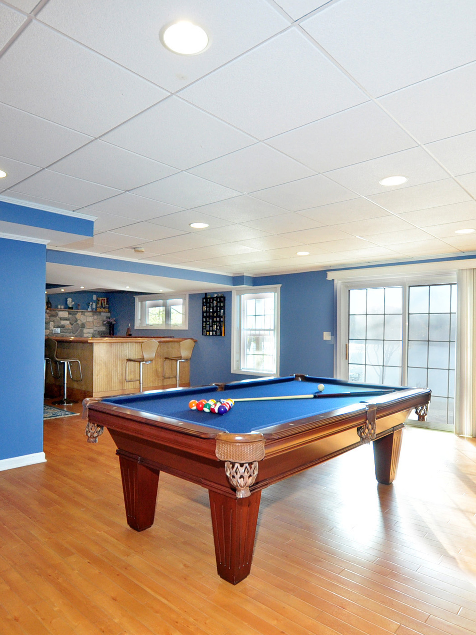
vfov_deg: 76.4
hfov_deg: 60.9
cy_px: 321
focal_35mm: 22
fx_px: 403
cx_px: 213
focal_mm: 10
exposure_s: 1/50
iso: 640
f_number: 5
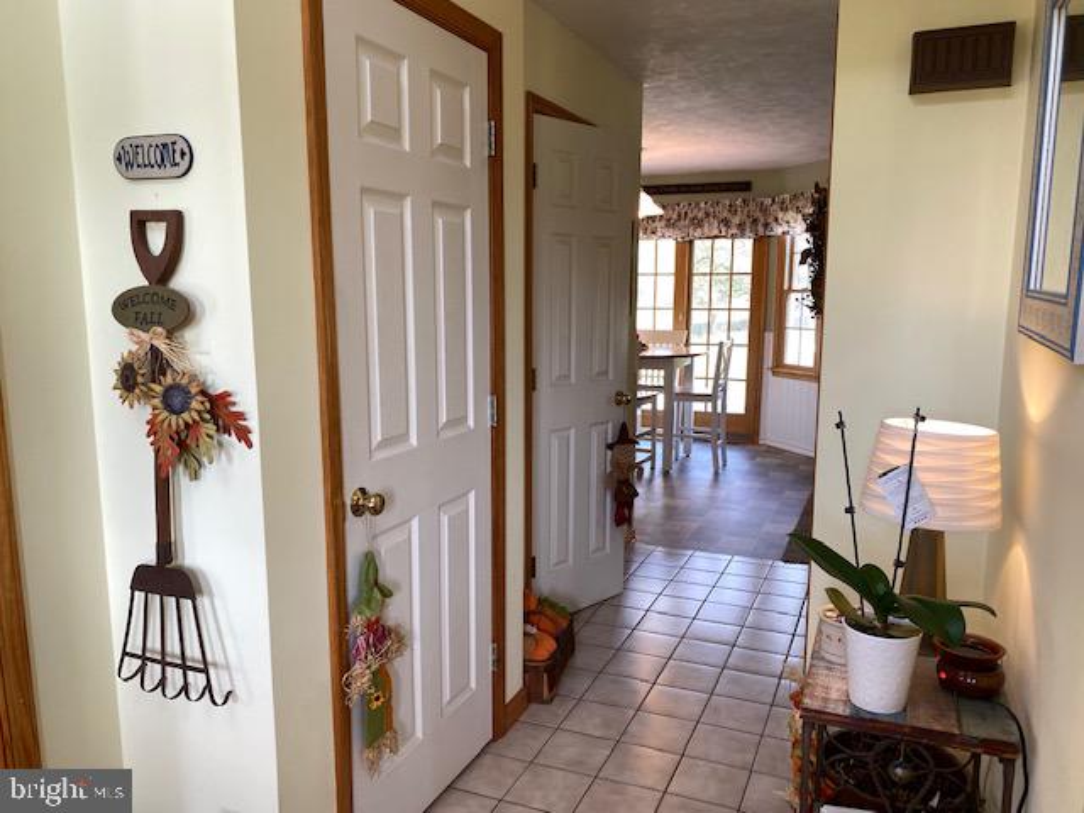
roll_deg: +0.4
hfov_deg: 67.3
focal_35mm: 26
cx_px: 542
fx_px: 814
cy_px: 406
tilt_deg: -9.3
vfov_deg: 53.1
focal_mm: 4.25
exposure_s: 1/120
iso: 125
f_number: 1.8
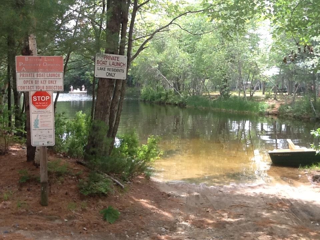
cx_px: 160
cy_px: 120
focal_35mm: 44
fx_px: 407
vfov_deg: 32.9
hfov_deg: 42.9
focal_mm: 2.03
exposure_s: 1/255
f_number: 2.4
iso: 40
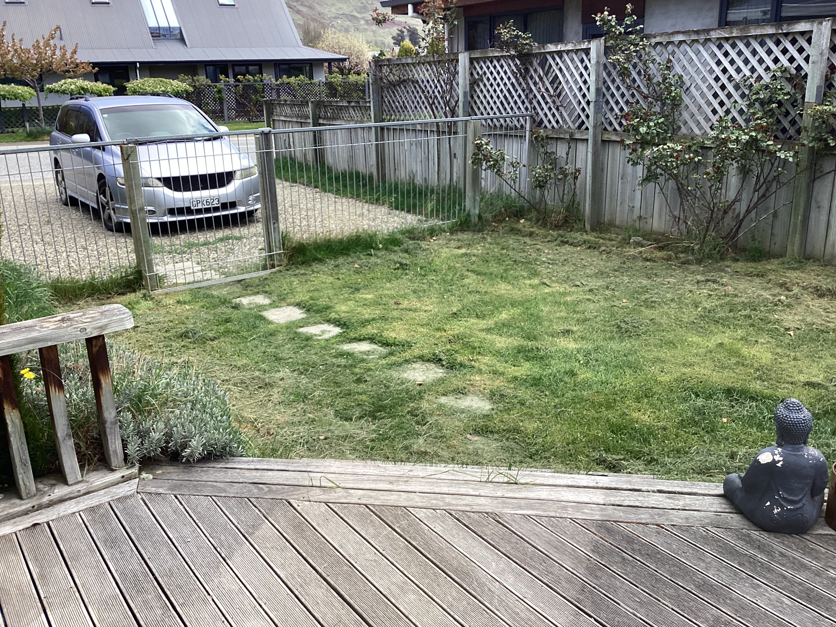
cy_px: 314
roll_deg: +1.5
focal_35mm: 31
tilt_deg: -17.4
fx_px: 749
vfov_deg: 45.4
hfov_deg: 58.4
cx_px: 418
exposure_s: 1/416
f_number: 2.4
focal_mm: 3.3
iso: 25
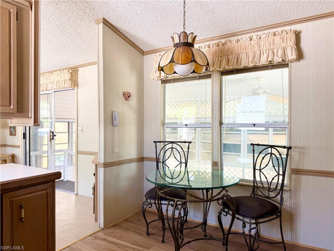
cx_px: 167
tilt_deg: +0.5
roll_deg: -0.6
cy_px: 126
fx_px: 232
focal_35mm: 24
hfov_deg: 71.6
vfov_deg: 56.8
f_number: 1.78
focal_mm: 6.76
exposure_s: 1/144
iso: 64
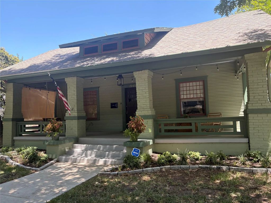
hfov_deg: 67.3
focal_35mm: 26
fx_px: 204
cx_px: 136
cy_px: 102
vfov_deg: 53.1
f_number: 1.6
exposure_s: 1/441
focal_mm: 5.96
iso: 64
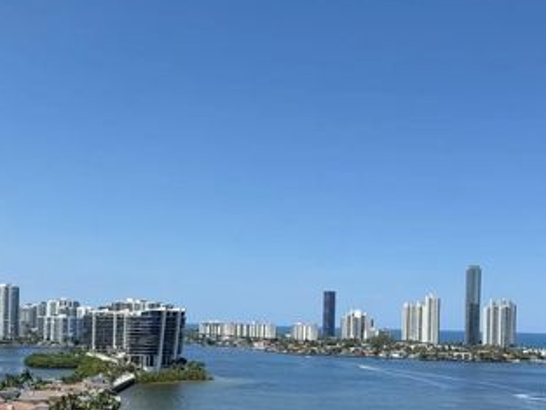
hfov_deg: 38.7
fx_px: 773
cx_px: 215
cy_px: 312
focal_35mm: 49
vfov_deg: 29.2
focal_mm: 6.76
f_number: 1.78
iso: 80
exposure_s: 1/5714
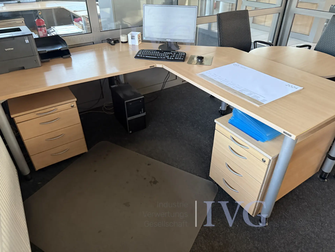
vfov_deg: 56.8
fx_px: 232
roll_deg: -2.1
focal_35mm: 24
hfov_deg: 71.6
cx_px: 168
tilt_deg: -26.7
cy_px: 126
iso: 500
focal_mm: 6.76
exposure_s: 1/60
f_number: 1.78
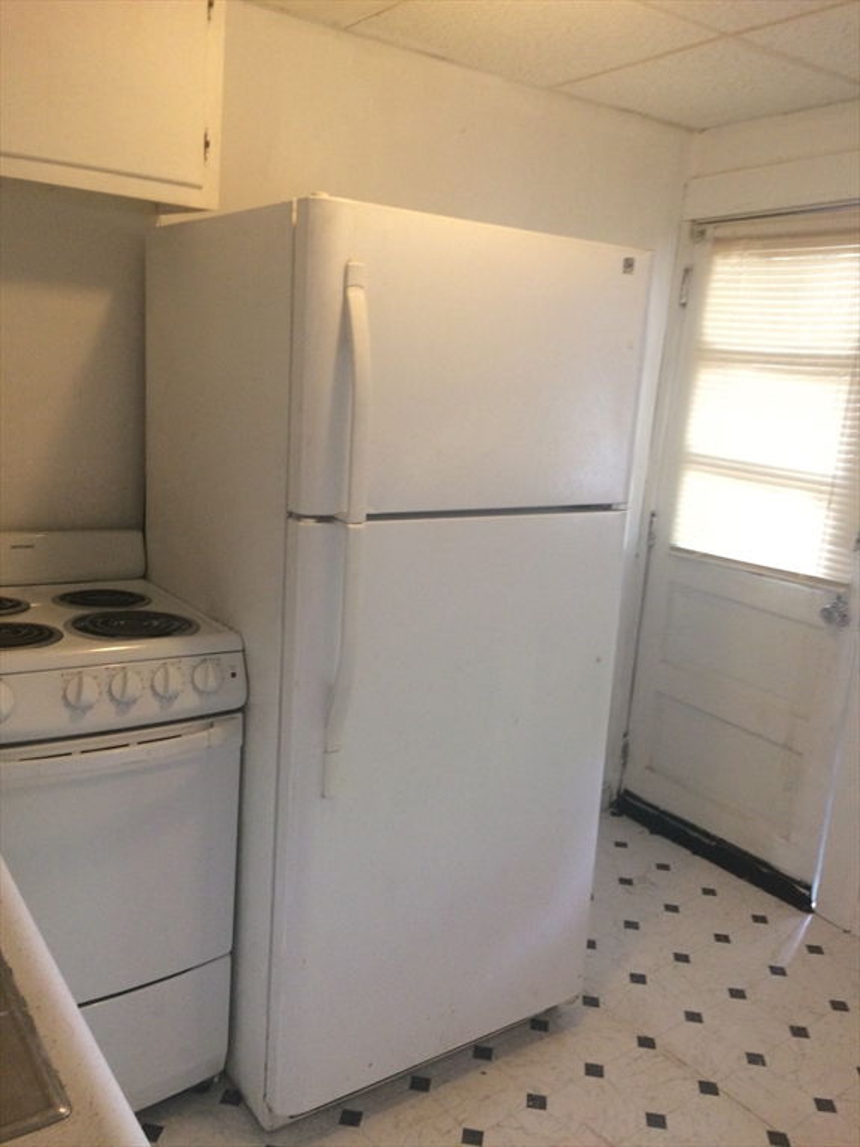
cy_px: 574
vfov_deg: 61.7
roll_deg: -4.4
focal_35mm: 29
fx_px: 961
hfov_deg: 48.2
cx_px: 430
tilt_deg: -12.7
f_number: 2.2
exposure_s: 1/30
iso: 125
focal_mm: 4.15
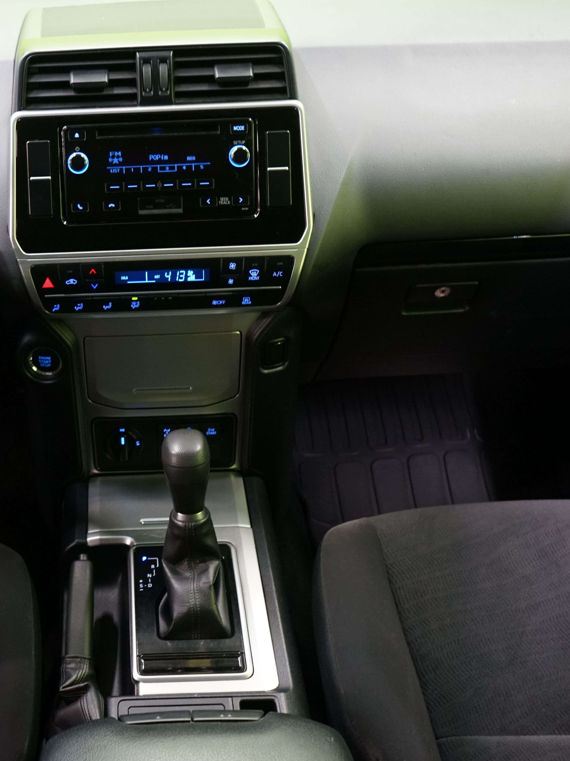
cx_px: 110
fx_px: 966
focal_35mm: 44
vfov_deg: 42.9
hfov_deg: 32.0
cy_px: 377
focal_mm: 30
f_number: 5
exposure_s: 1/15
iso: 2000
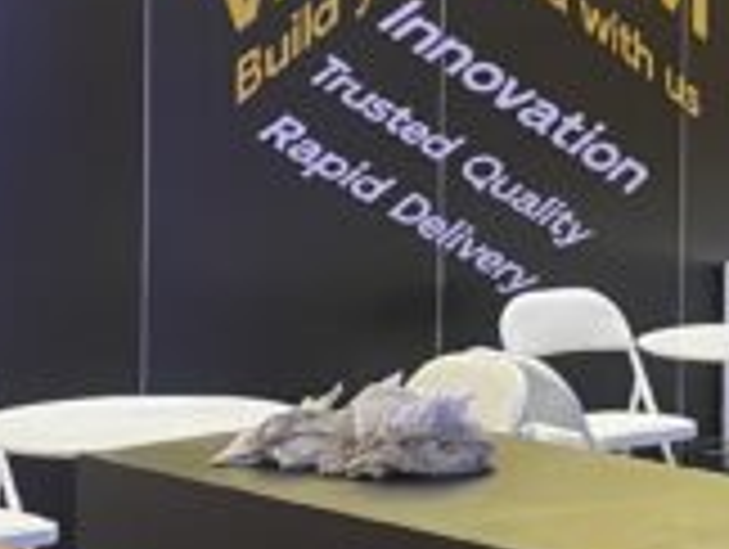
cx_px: 806
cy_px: 81
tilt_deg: -2.1
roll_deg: -0.3
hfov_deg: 15.6
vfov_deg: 12.0
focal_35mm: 123
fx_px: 2594
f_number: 1.8
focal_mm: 4.25
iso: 80
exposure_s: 1/50
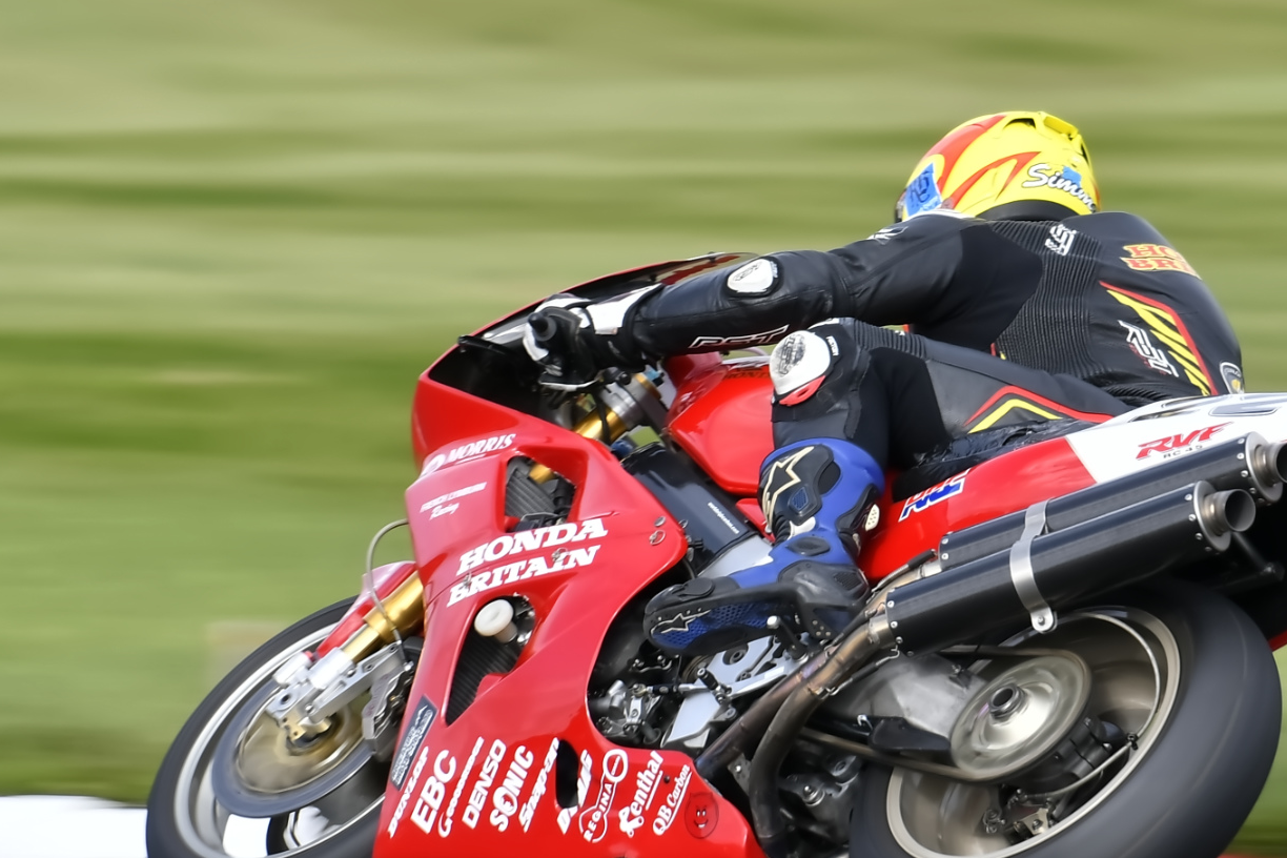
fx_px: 26274
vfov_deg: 1.9
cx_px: 616
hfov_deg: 2.8
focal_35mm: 735
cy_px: 631
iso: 100
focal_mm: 300
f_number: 7.1
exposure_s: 1/200
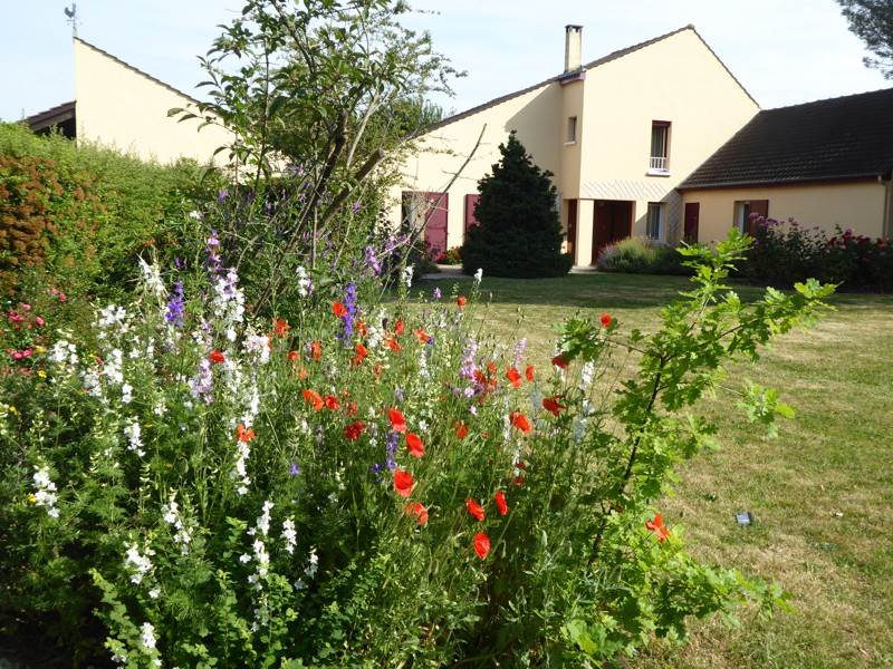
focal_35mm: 34
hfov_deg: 54.0
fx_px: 877
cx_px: 446
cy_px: 334
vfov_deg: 41.8
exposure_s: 1/500
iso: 100
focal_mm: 5.8
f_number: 3.6
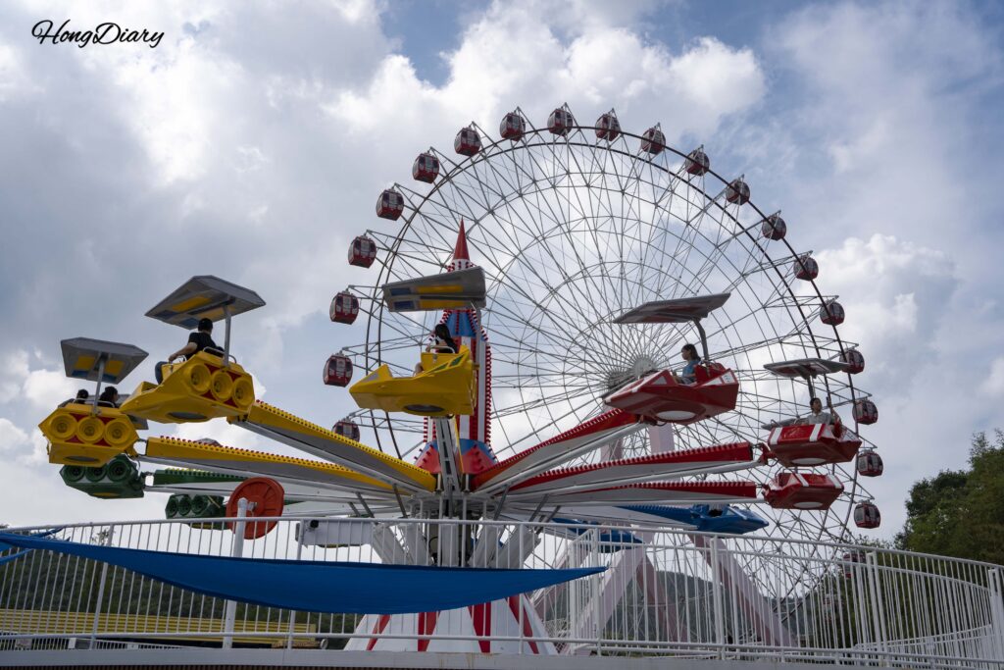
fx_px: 1004
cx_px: 502
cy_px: 335
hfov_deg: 53.1
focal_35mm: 36
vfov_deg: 36.9
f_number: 11
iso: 100
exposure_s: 1/250
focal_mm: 36
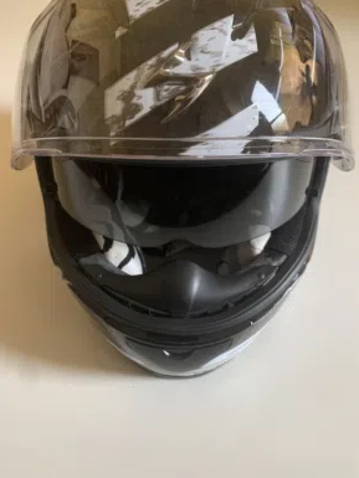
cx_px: 184
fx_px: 373
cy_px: 240
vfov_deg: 65.3
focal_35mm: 27
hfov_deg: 51.4
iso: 160
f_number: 1.8
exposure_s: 1/60
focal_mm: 4.25
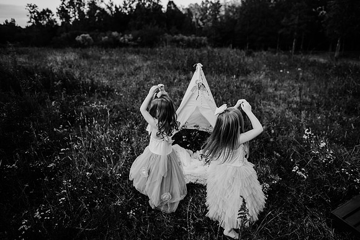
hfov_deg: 73.7
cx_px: 180
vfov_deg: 53.2
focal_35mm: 24
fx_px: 240
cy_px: 120
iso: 250
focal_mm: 24
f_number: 2.5
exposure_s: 1/800
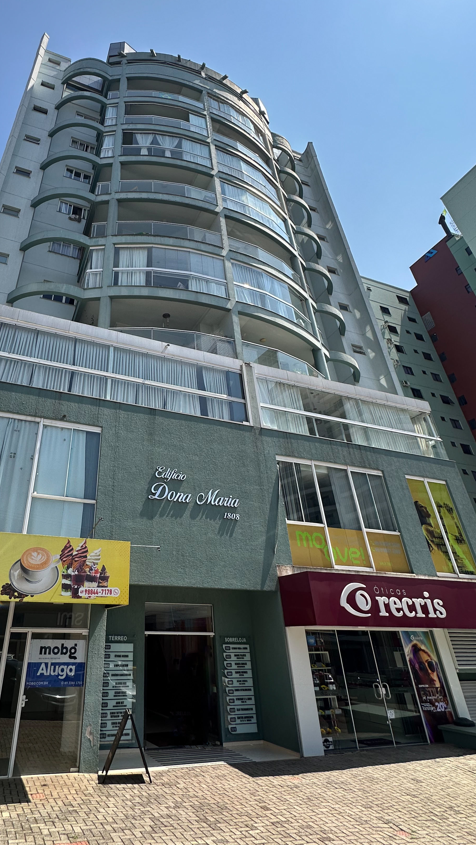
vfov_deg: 89.2
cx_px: 151
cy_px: 377
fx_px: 426
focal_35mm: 19
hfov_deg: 56.8
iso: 40
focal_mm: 2.22
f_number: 2.2
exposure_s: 1/1114
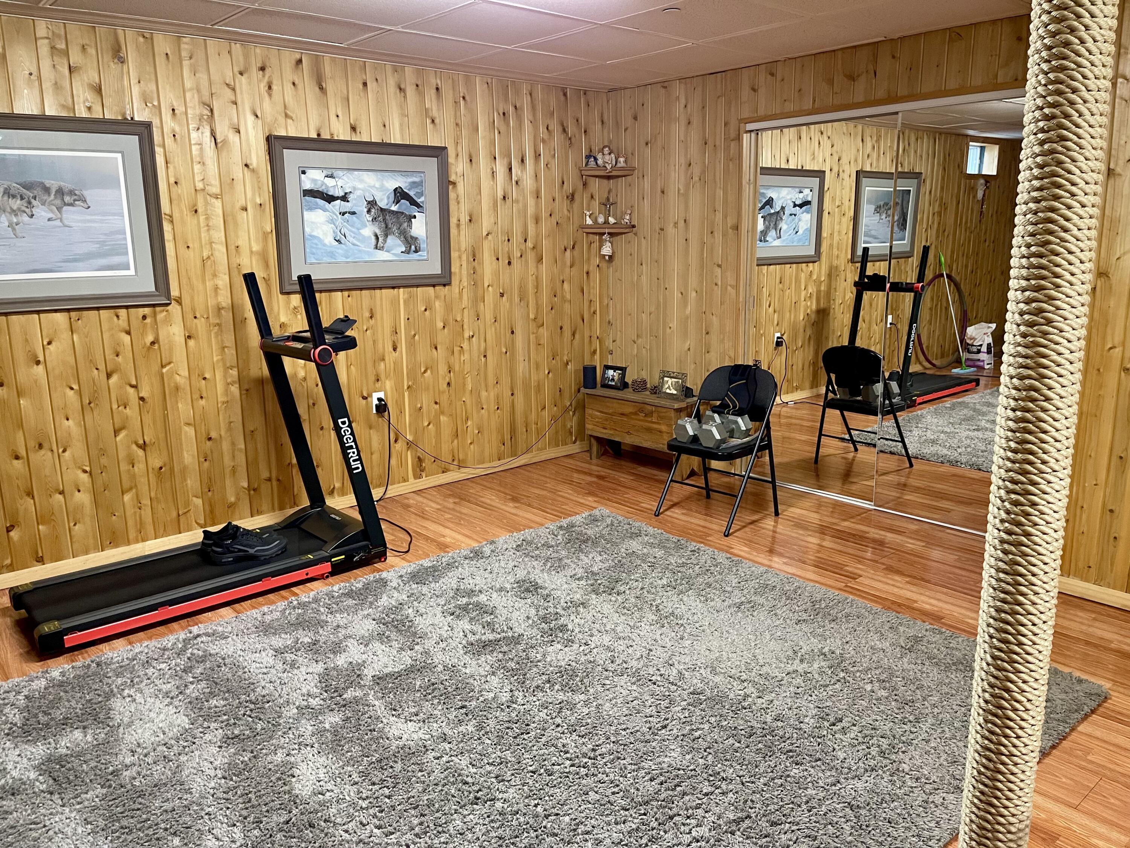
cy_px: 424
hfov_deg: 69.4
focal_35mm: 25
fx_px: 816
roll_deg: +1.1
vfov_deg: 54.9
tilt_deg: -12.2
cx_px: 565
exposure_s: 1/60
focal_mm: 5.1
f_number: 1.6
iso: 320
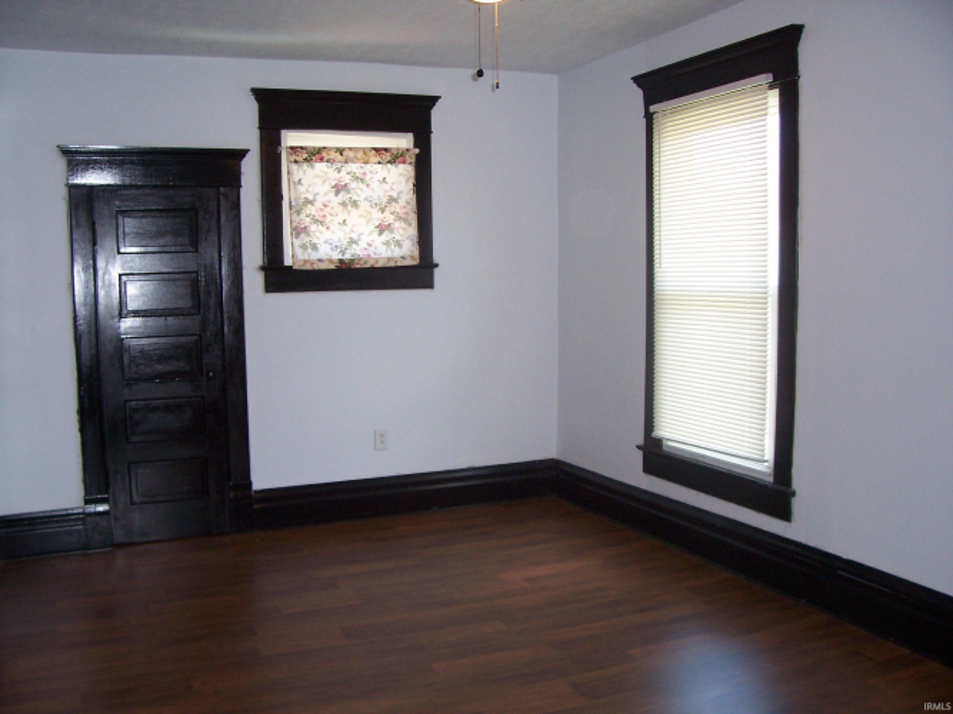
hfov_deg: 54.0
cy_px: 357
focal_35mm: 34
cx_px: 476
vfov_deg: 41.8
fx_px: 936
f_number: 2.7
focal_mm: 5.6
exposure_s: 1/60
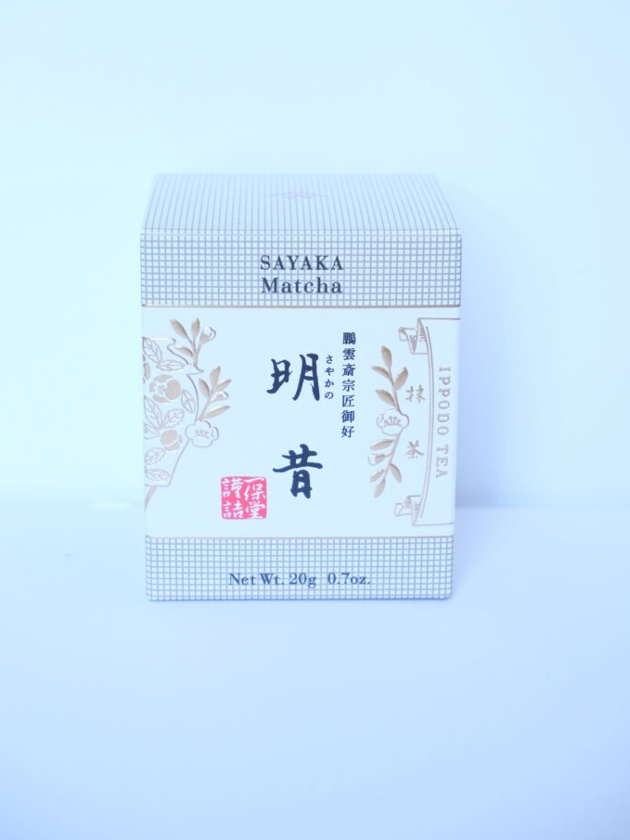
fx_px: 1795
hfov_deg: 19.9
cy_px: 391
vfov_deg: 26.3
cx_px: 314
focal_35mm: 74
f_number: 5.6
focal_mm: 45
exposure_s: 1/140
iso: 1600
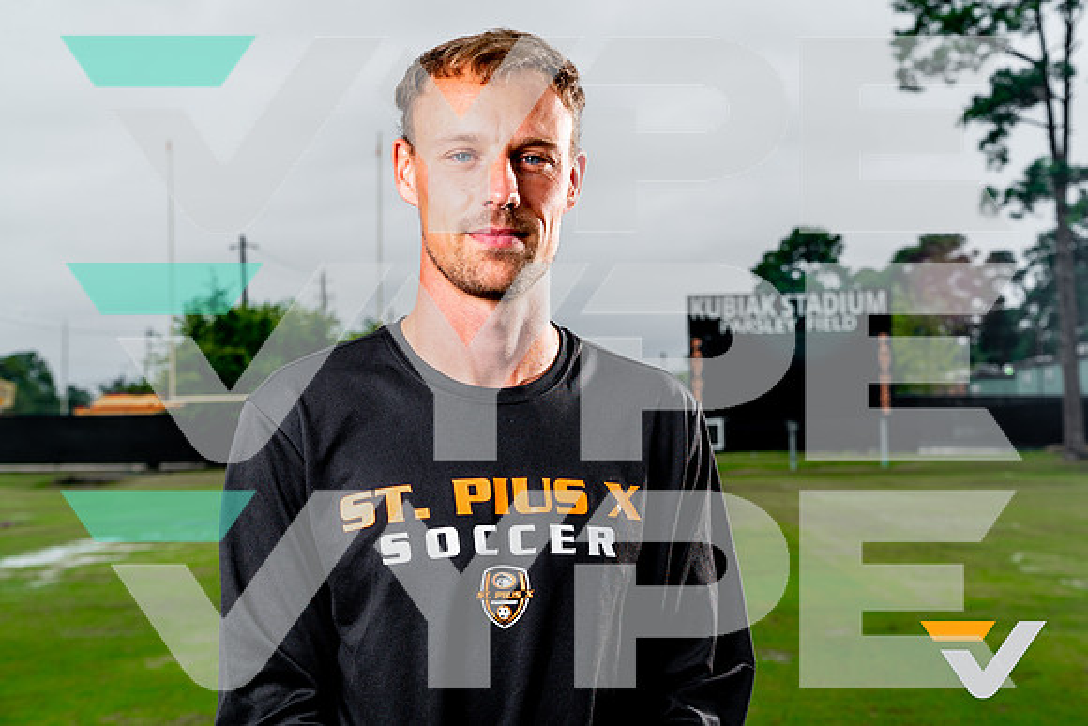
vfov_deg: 27.0
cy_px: 363
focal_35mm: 50
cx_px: 544
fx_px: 1511
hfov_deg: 39.6
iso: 160
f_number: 5.6
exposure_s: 1/125
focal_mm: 50
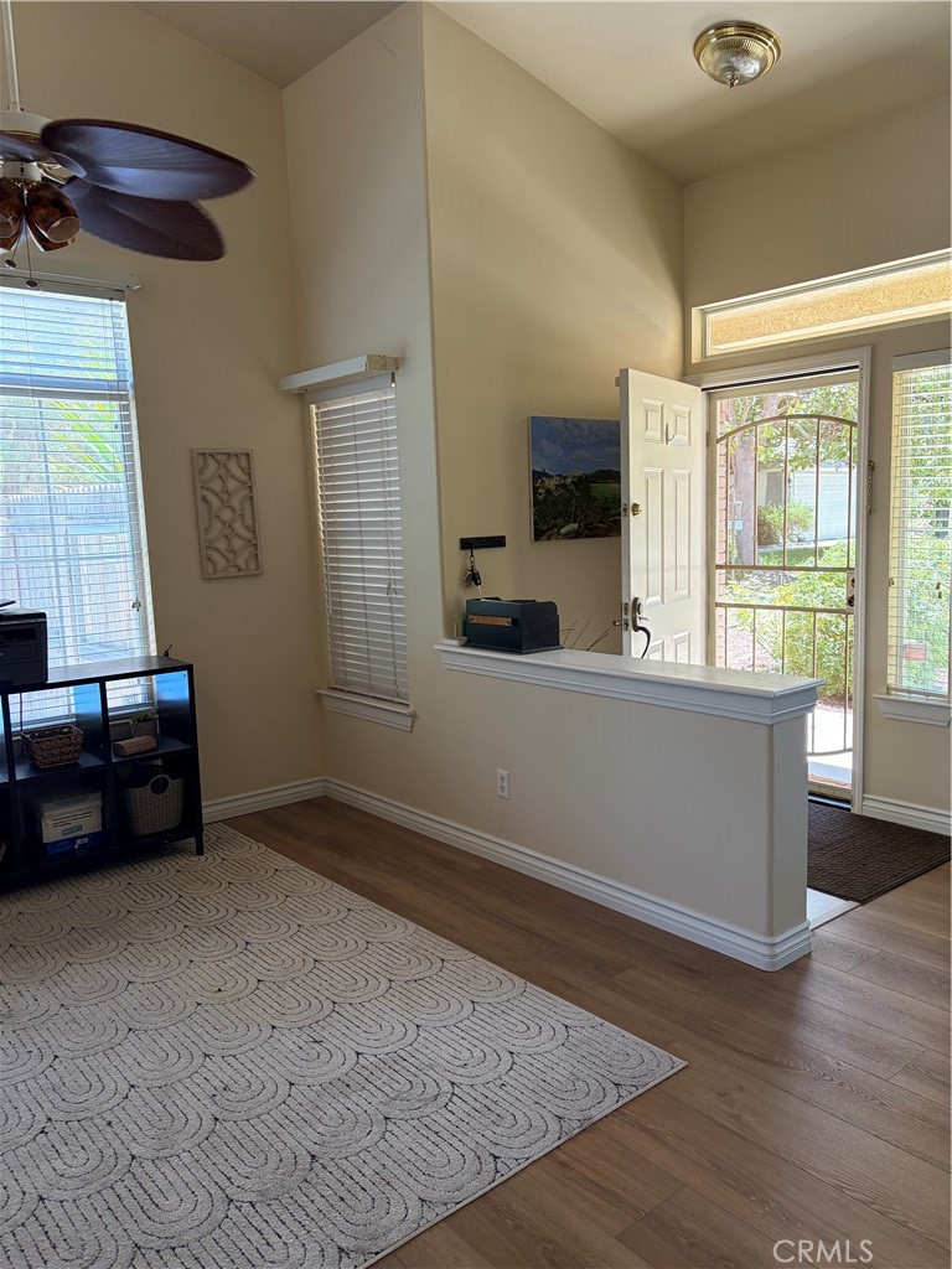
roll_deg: +1.5
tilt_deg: -7.8
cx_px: 476
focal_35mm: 26
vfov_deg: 67.3
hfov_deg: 53.1
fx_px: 953
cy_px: 634
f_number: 1.6
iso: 125
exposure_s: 1/154
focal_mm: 5.96
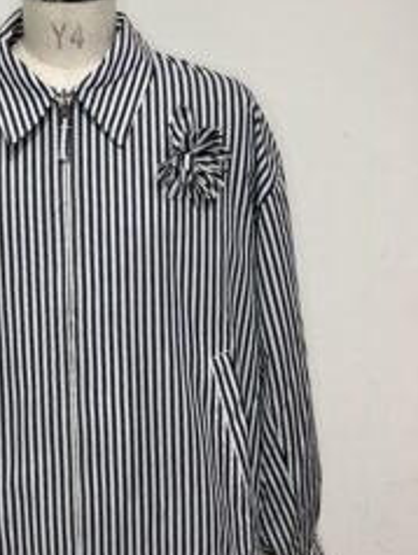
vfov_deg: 40.4
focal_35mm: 47
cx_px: 77
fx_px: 755
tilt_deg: -12.7
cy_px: 291
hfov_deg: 30.1
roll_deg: +1.0
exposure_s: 1/50
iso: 100
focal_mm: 3.99
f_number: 1.8
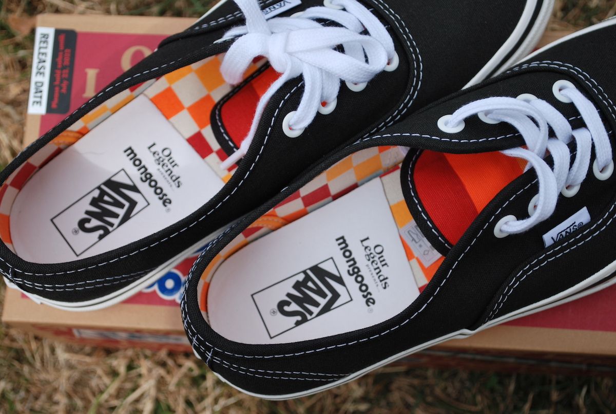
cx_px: 308
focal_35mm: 68
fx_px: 1158
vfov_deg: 20.3
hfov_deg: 29.8
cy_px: 207
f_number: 5.3
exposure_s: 1/500
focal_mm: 45
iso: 140
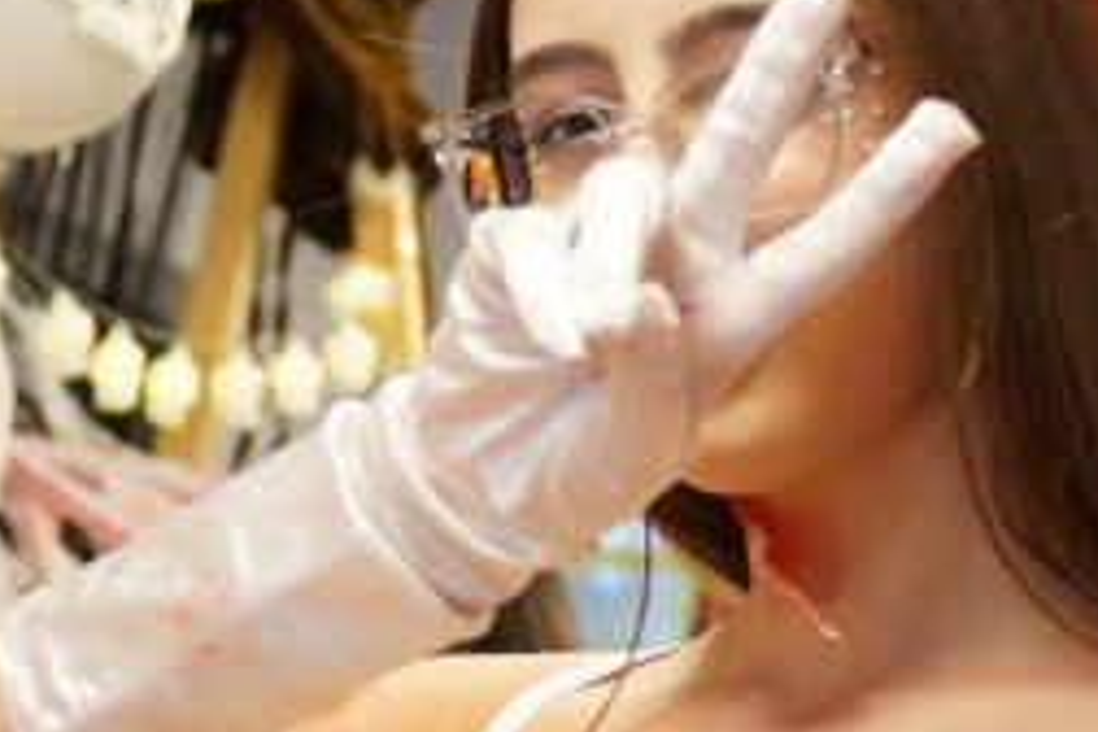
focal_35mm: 171
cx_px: 1935
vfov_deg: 8.0
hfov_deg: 11.2
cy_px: 551
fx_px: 5215
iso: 2000
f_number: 2.8
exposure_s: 1/250
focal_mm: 28
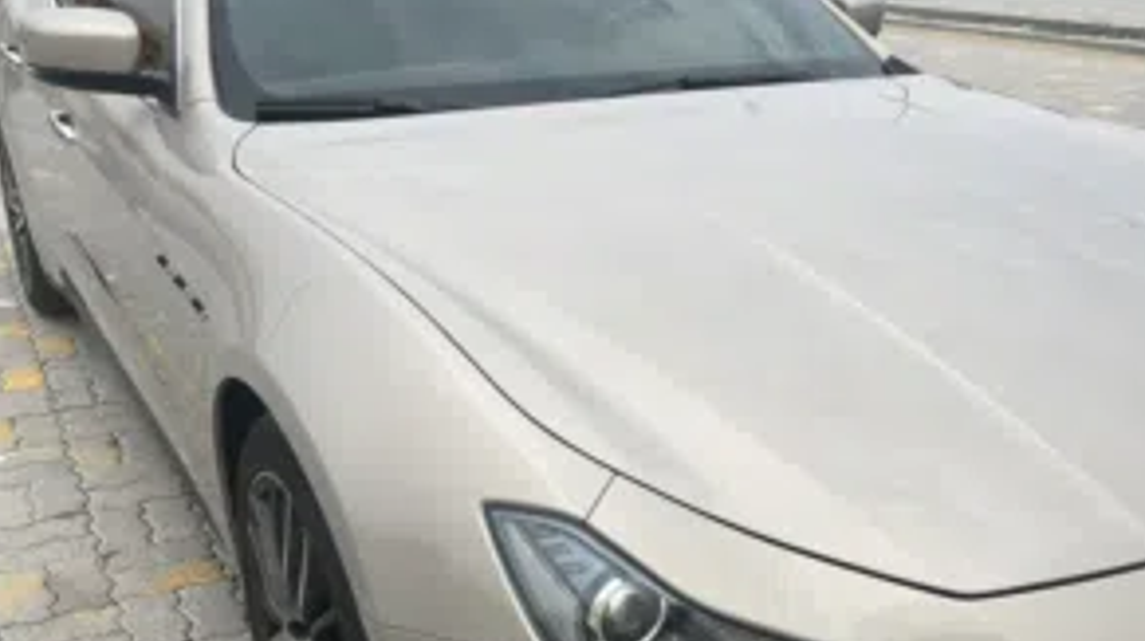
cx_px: 571
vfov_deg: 29.9
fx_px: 1183
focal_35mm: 39
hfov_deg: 51.7
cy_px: 464
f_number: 1.6
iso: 32
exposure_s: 1/4464
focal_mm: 4.2
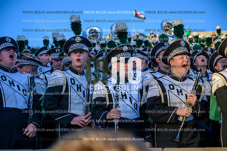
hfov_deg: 28.9
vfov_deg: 19.4
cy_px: 76
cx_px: 114
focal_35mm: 70
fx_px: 441
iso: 100
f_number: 4
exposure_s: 1/400
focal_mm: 70
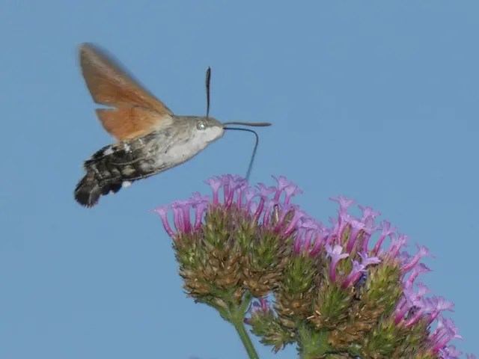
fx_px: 3086
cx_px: 240
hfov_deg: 8.9
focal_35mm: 223
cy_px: 180
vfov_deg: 6.7
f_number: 5.5
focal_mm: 39.9
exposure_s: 1/500
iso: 80
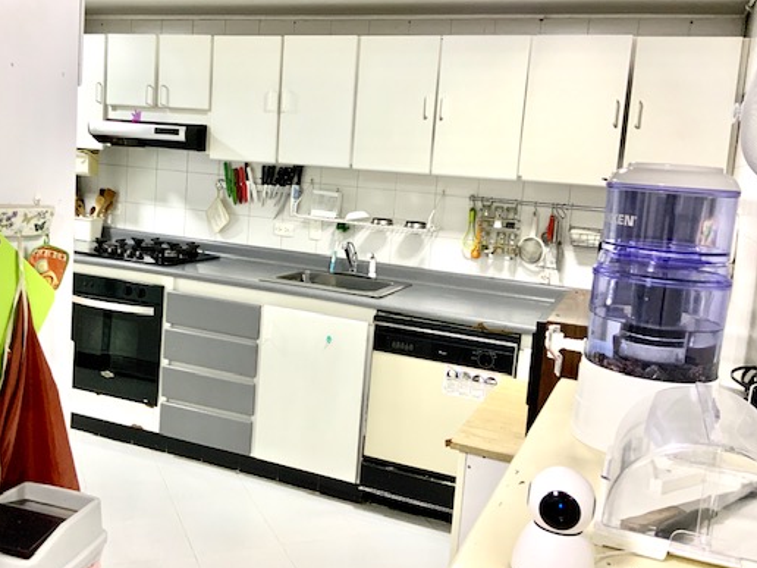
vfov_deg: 39.6
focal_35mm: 36
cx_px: 324
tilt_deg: -5.4
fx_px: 787
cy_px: 255
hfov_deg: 51.2
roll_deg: -3.1
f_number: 1.8
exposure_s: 1/60
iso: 125
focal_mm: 3
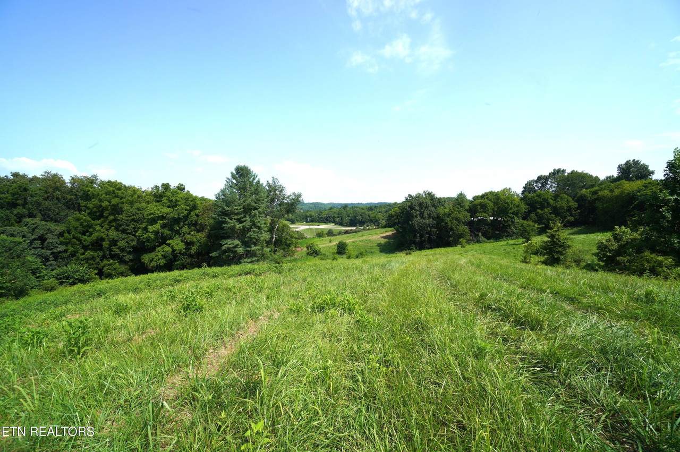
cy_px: 226
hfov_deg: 100.4
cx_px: 340
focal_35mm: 15
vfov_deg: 77.2
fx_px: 283
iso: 100
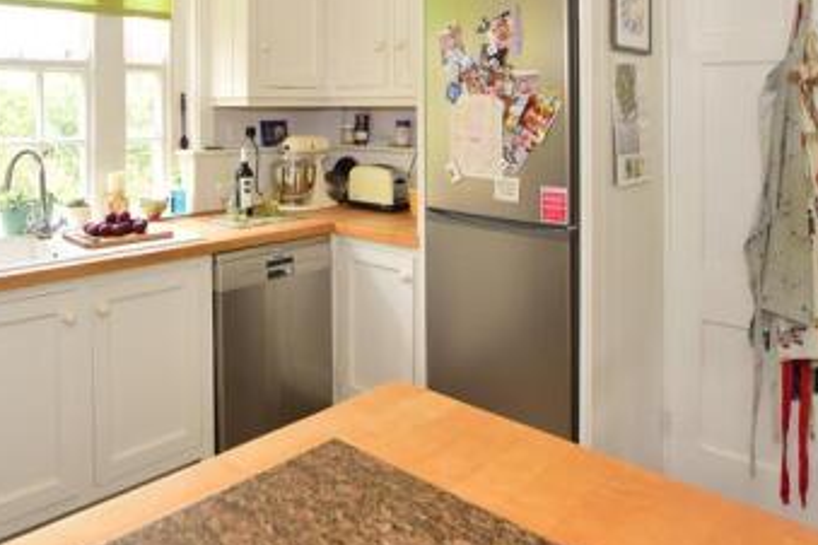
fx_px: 659
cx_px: 239
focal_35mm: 29
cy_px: 83
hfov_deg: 61.2
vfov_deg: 42.2
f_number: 5
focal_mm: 10
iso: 500
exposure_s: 1/60
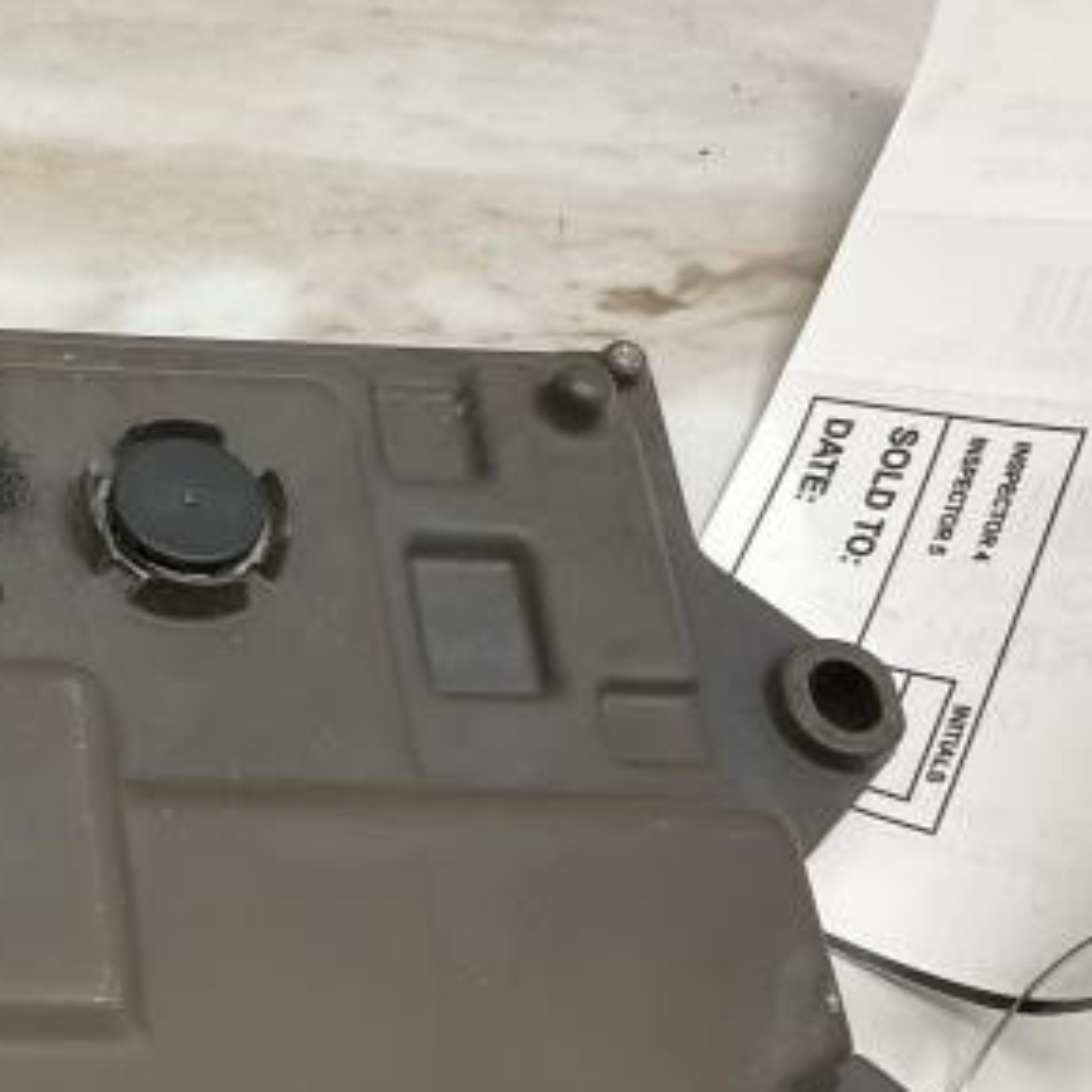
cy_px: 824
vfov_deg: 24.1
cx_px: -117
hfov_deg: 22.9
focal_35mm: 71
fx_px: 2534
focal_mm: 3
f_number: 1.8
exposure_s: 1/409
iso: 25
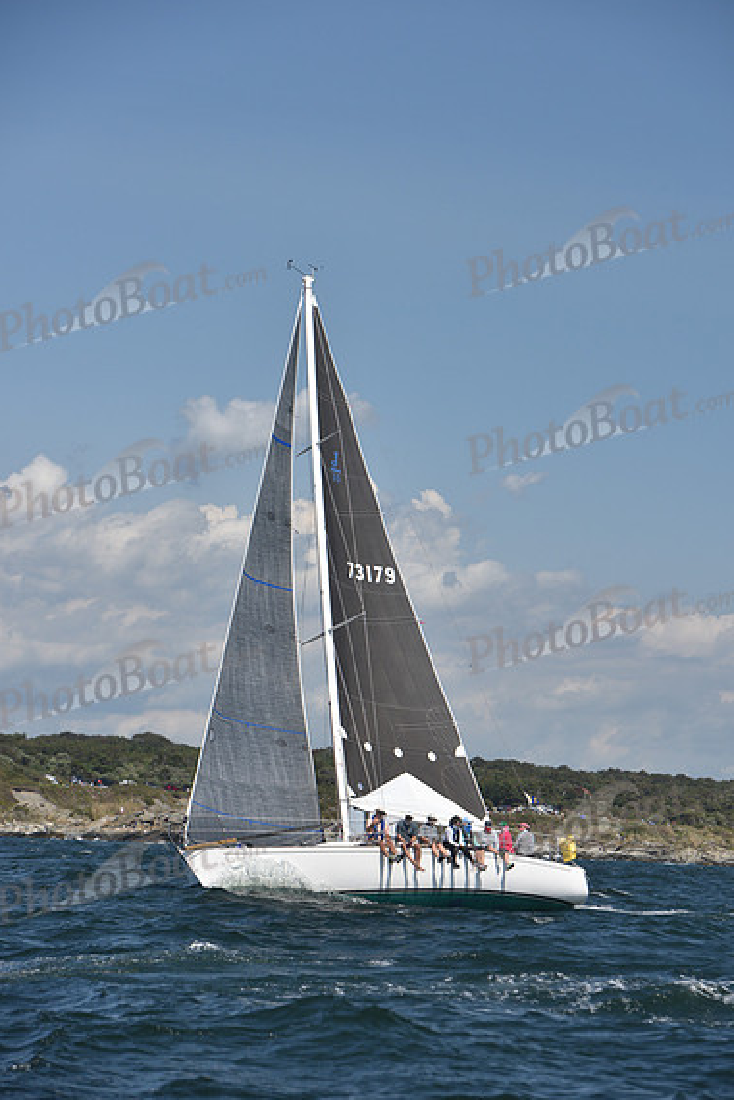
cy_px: 553
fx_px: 3790
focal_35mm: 124
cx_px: 367
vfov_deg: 16.5
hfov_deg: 11.1
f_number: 6.3
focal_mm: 122
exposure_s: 1/1000
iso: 250
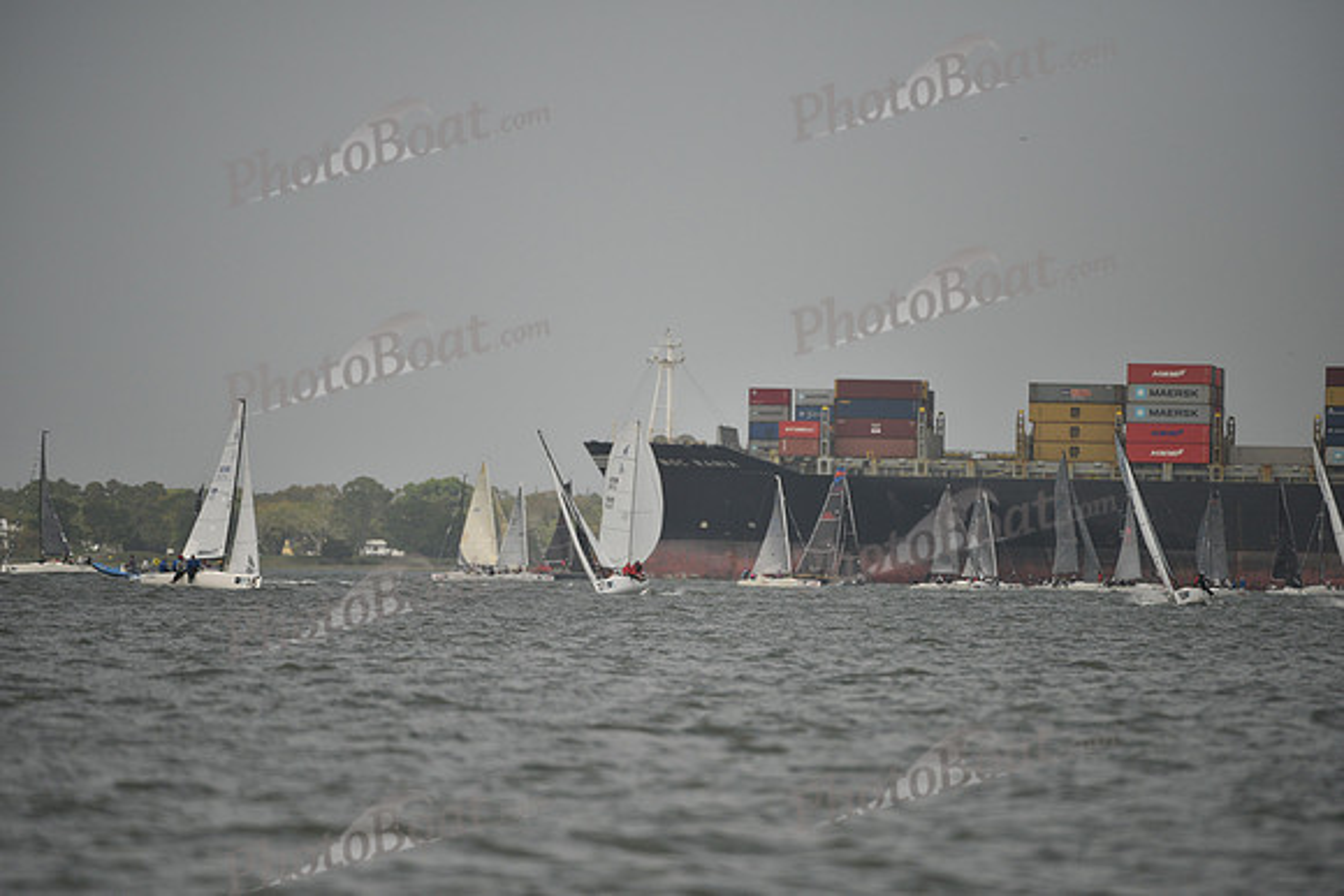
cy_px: 448
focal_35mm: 300
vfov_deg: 4.6
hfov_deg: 6.9
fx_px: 11202
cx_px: 672
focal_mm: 300
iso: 320
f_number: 4
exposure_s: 1/6400
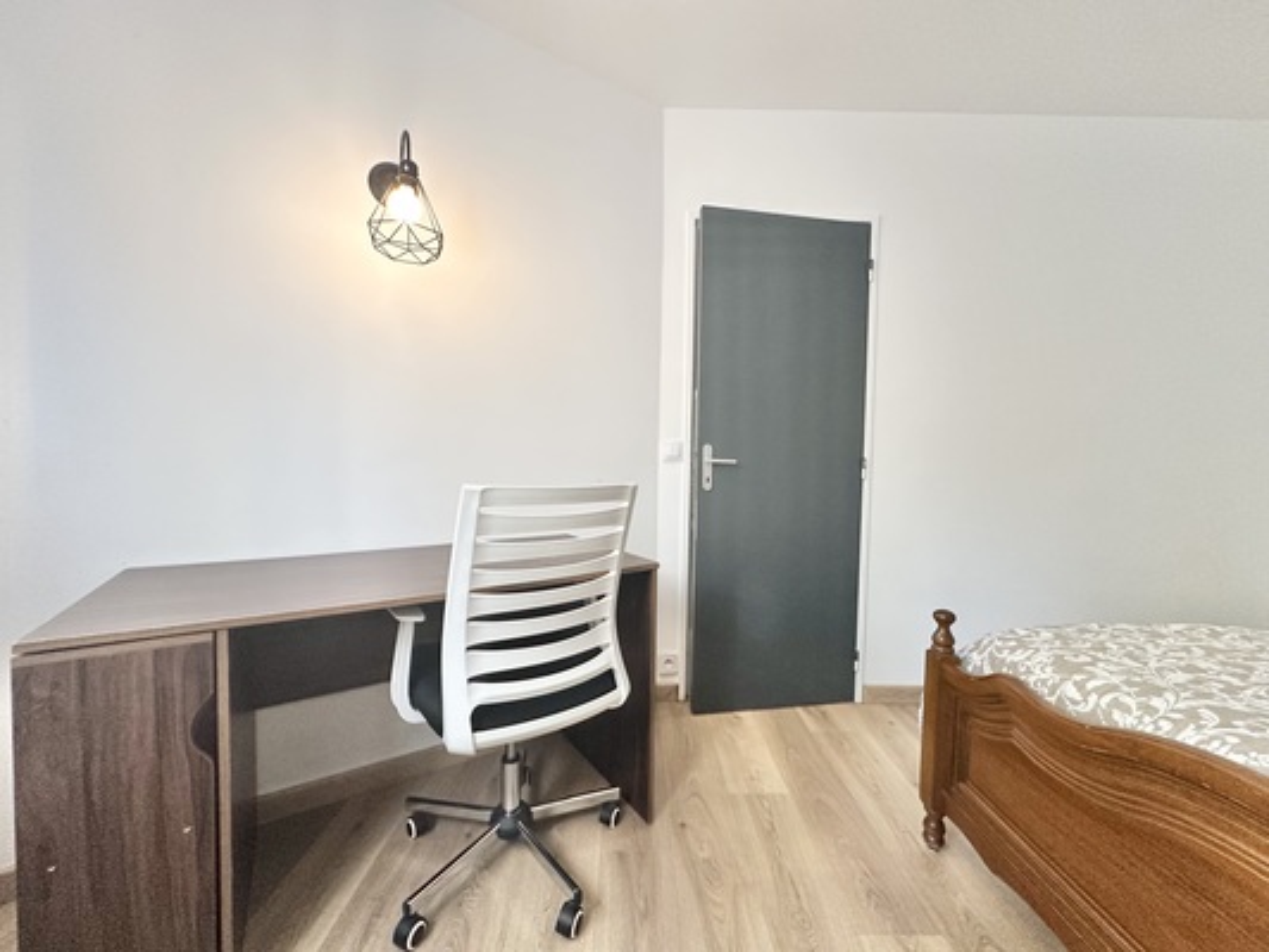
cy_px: 476
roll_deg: -1.3
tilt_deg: -1.8
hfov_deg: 102.1
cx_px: 634
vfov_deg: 85.7
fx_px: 513
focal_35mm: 14
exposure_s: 1/100
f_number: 2.2
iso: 250
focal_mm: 2.22
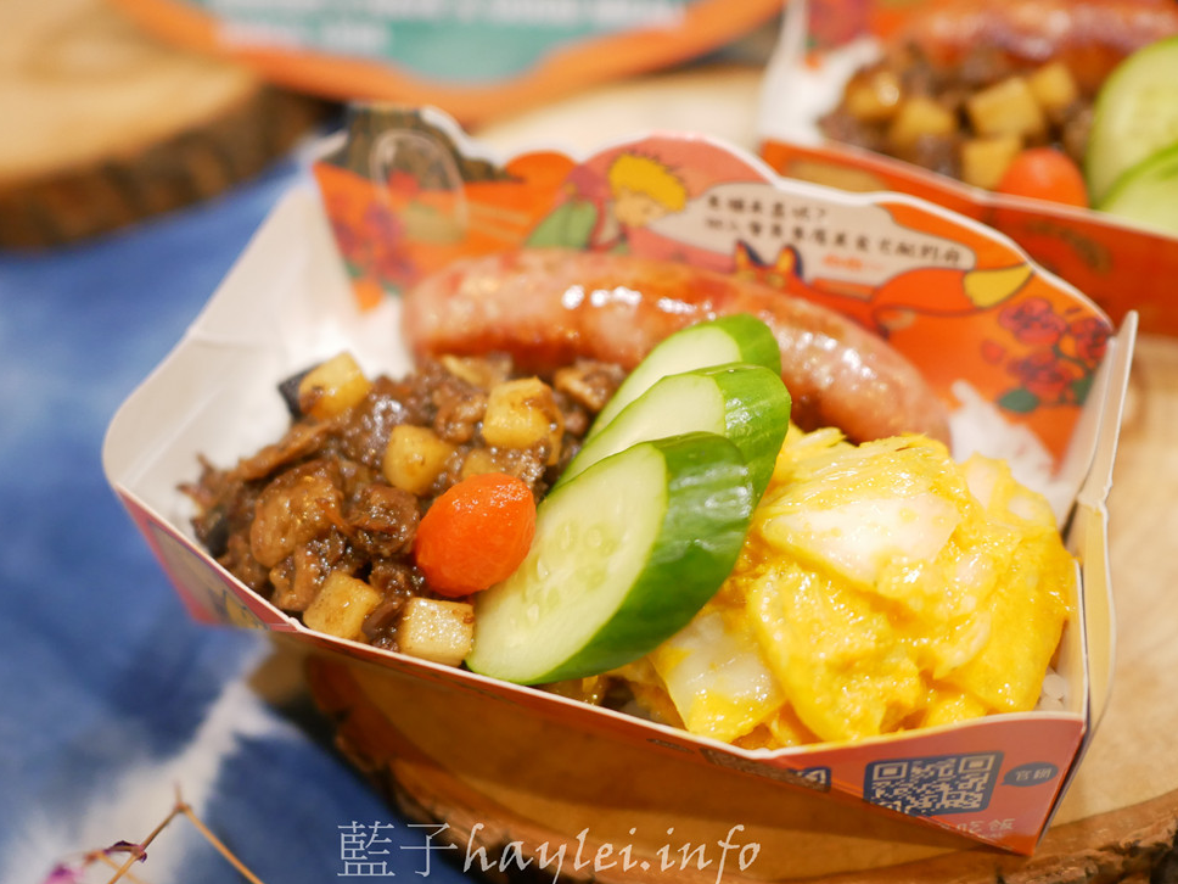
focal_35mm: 31
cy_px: 437
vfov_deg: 45.4
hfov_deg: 58.4
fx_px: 1055
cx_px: 593
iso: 800
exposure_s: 1/60
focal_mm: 15
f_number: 1.7
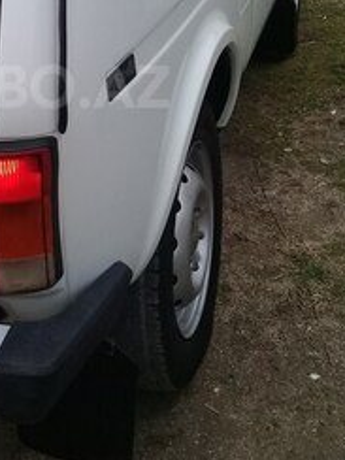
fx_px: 837
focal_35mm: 63
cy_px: 87
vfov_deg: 29.9
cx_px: 25
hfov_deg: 22.6
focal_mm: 3.3
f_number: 2.2
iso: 64
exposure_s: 1/100
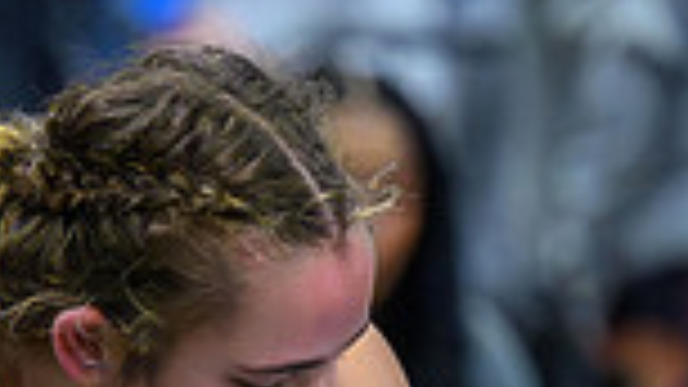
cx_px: 158
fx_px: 13570
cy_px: 972
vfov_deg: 1.6
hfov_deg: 2.9
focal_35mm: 744
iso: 16000
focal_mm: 135
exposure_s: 1/800
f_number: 2.8
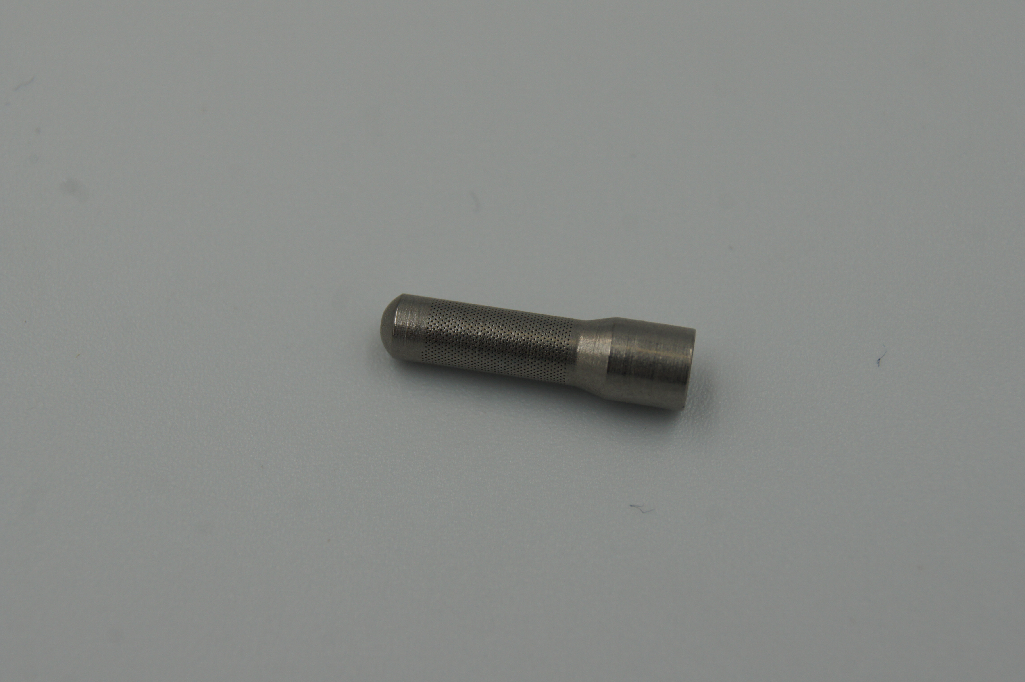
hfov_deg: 24.6
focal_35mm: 82
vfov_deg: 16.5
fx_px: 2348
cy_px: 341
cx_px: 512
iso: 200
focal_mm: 55
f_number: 8
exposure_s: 1/200
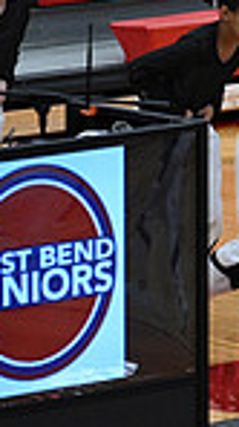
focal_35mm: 658
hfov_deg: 1.8
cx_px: 818
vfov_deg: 3.3
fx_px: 7430
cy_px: 192
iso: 4000
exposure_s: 1/320
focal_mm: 160
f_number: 4
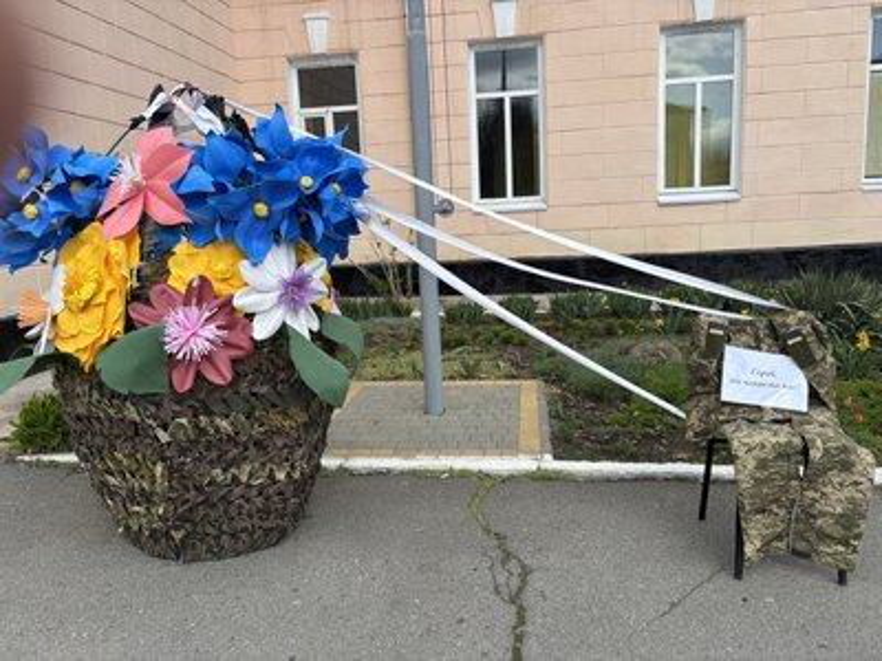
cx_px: 441
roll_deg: +3.0
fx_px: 662
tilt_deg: -11.0
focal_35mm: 26
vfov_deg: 53.1
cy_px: 330
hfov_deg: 67.3
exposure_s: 1/2398
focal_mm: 5.96
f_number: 1.6
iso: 50
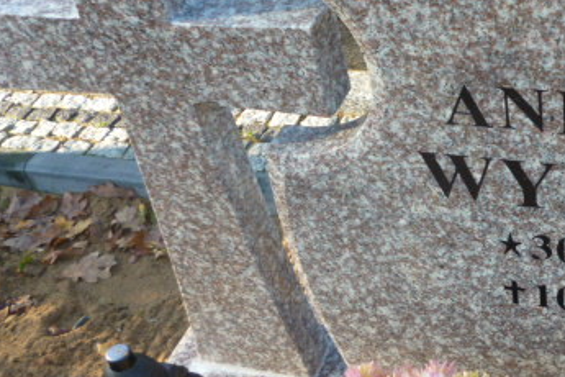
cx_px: 491
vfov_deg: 25.1
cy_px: 172
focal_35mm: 54
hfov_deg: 35.1
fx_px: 847
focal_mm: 5
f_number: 3.1
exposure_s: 1/100
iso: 100
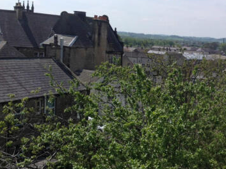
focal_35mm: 58
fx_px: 378
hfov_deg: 32.5
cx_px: 176
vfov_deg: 25.2
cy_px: 79
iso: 50
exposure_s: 1/2326
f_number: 2.4
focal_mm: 4.28
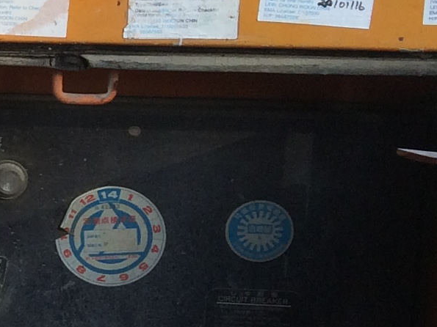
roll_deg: +0.0
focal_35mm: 159
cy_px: 80
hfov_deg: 10.1
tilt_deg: -13.9
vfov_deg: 9.3
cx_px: -743
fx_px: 2007
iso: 32
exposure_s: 1/291
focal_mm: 4.15
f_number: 2.2
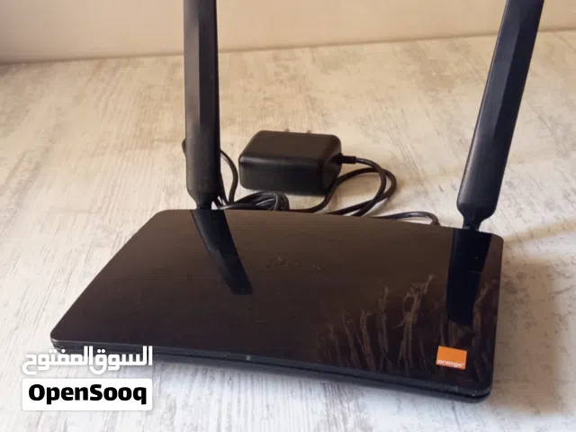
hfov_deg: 49.0
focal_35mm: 38
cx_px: 288
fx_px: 632
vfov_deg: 37.7
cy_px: 216
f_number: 1.7
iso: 1723
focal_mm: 5.24
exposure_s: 1/20
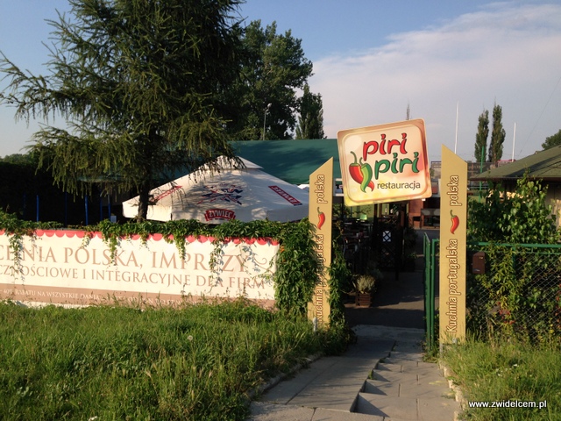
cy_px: 210
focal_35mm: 33
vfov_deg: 42.9
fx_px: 535
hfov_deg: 55.4
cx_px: 280
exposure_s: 1/1043
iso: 50
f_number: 2.4
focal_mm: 4.13
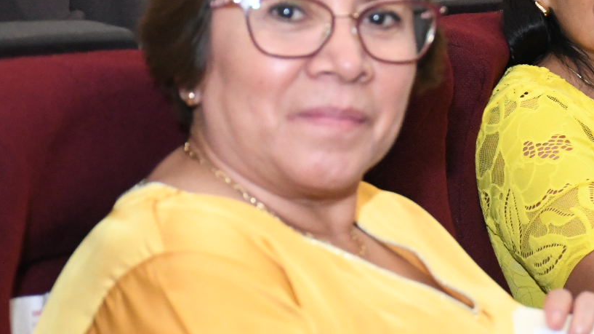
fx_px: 2944
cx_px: 587
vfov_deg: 6.5
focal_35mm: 187
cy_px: 191
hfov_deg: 11.4
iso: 6400
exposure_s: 1/125
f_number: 5.6
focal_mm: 60
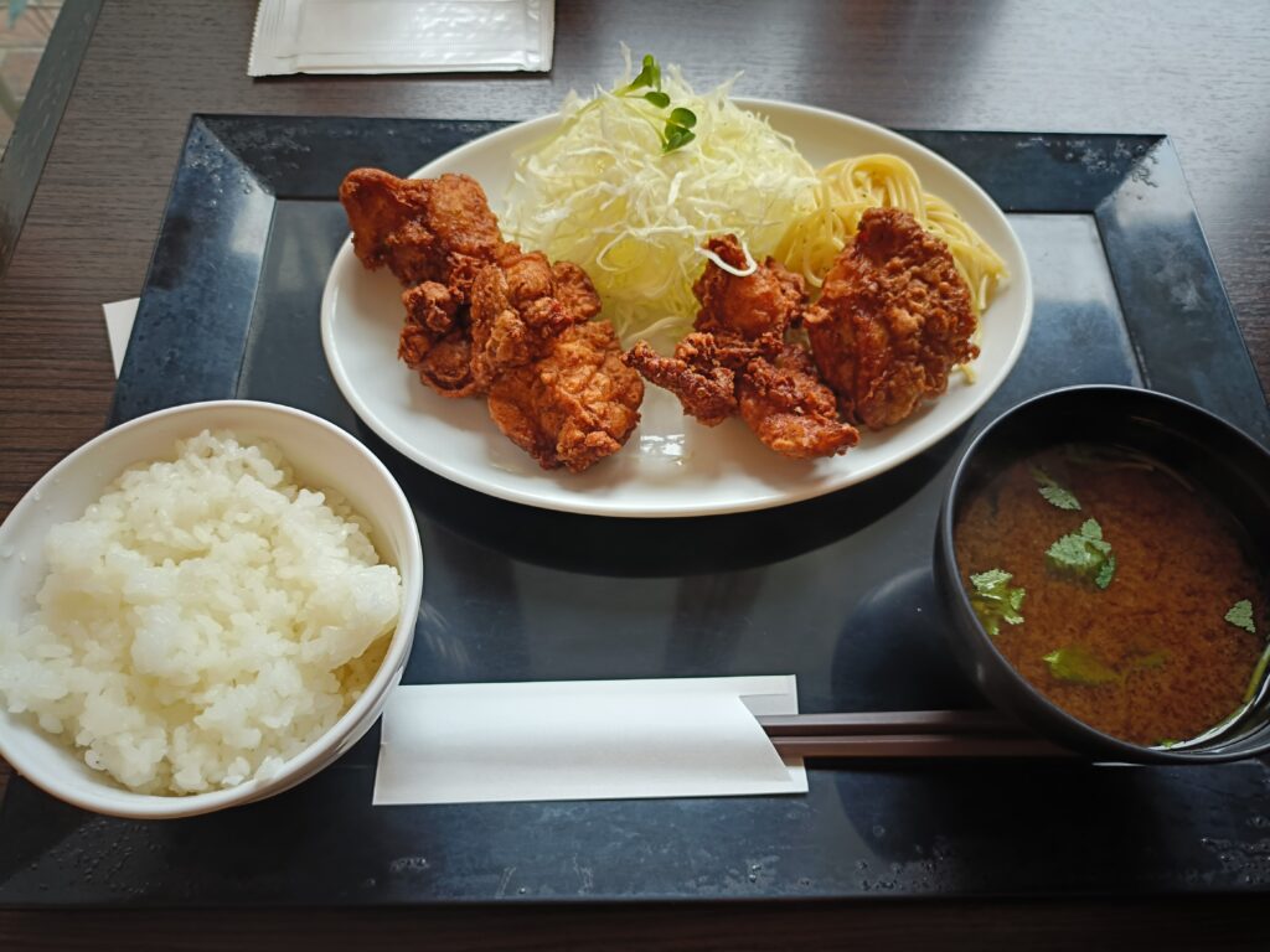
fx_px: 917
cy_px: 476
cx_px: 635
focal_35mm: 25
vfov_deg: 54.9
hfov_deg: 69.4
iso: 200
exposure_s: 1/60
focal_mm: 4.7
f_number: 1.7
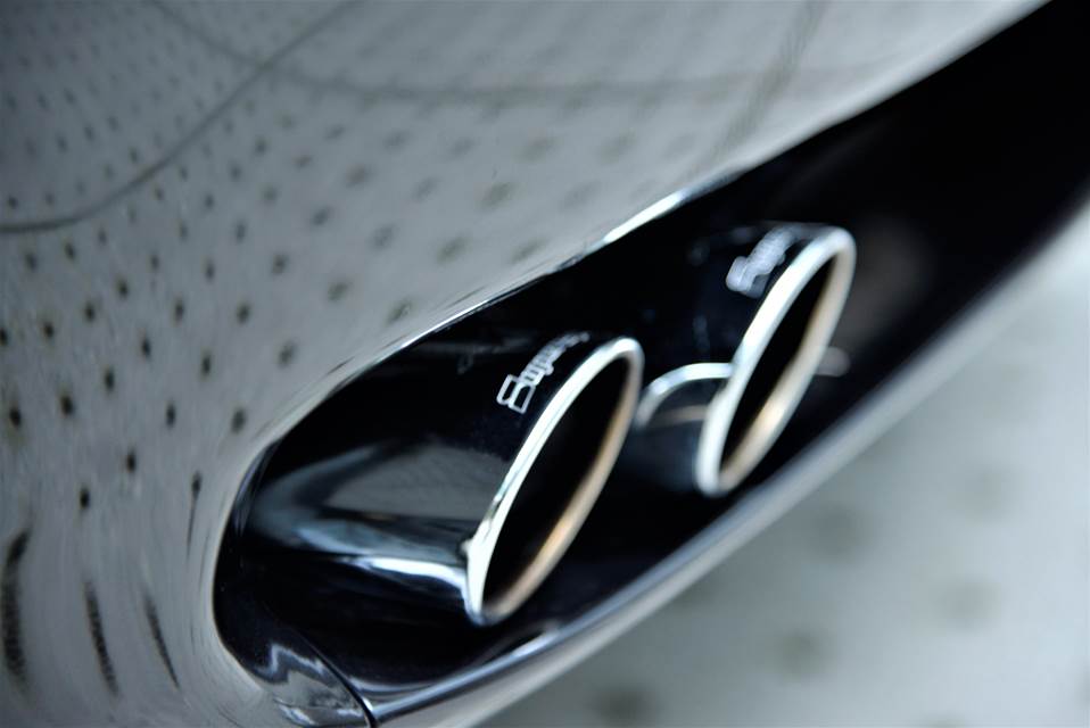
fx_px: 3635
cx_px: 545
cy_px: 364
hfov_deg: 17.1
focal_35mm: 120
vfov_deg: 11.4
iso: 1000
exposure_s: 1/30
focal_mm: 120
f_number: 4
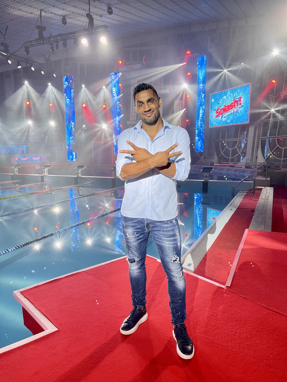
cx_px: 144
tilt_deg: -7.7
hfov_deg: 53.1
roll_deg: +0.5
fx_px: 287
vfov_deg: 67.3
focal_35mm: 26
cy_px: 191
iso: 40
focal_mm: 5.1
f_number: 1.6
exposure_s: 1/120
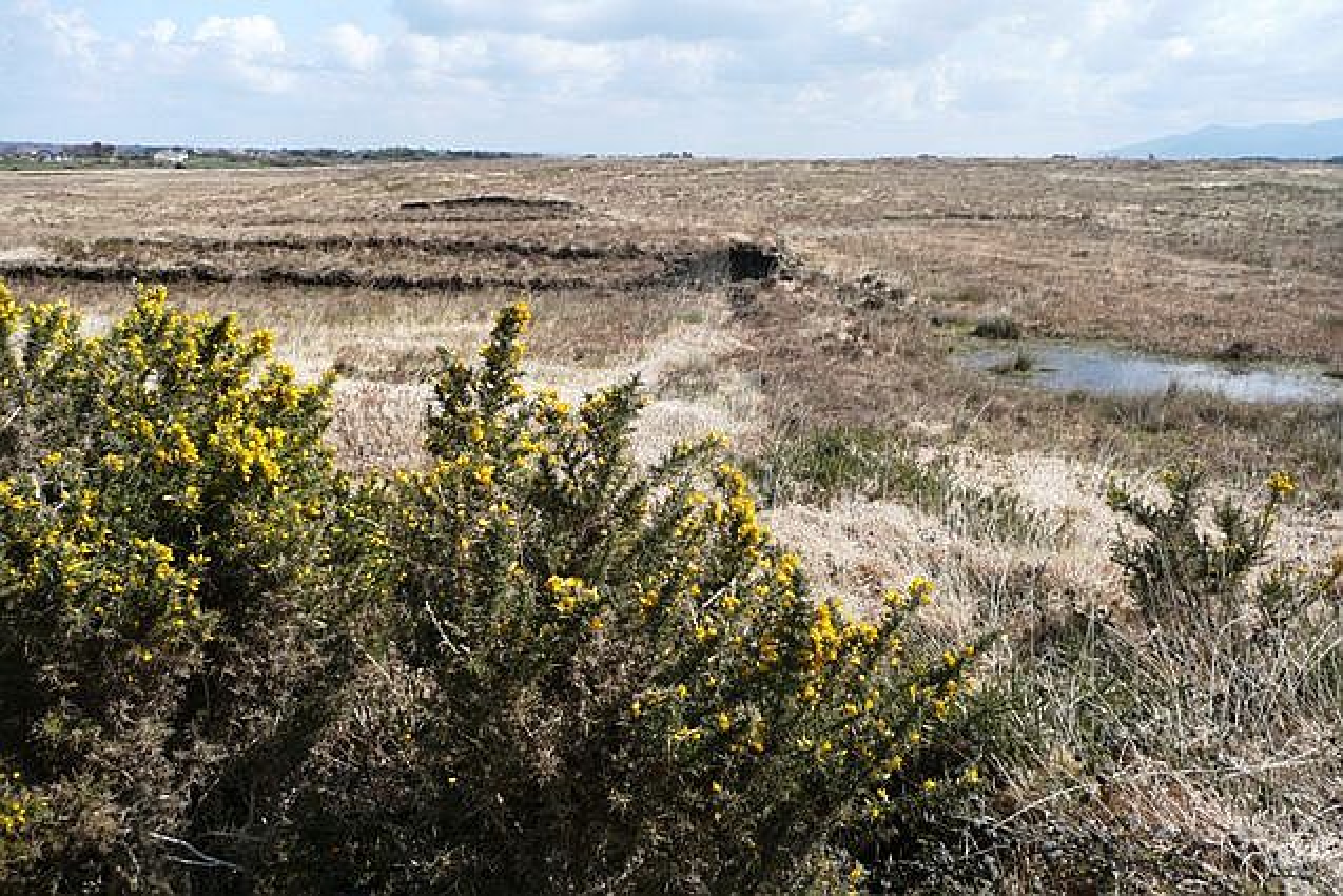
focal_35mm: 30
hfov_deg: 61.9
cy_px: 448
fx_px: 1119
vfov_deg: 43.6
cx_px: 672
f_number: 3.4
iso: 100
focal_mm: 4.9
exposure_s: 1/640
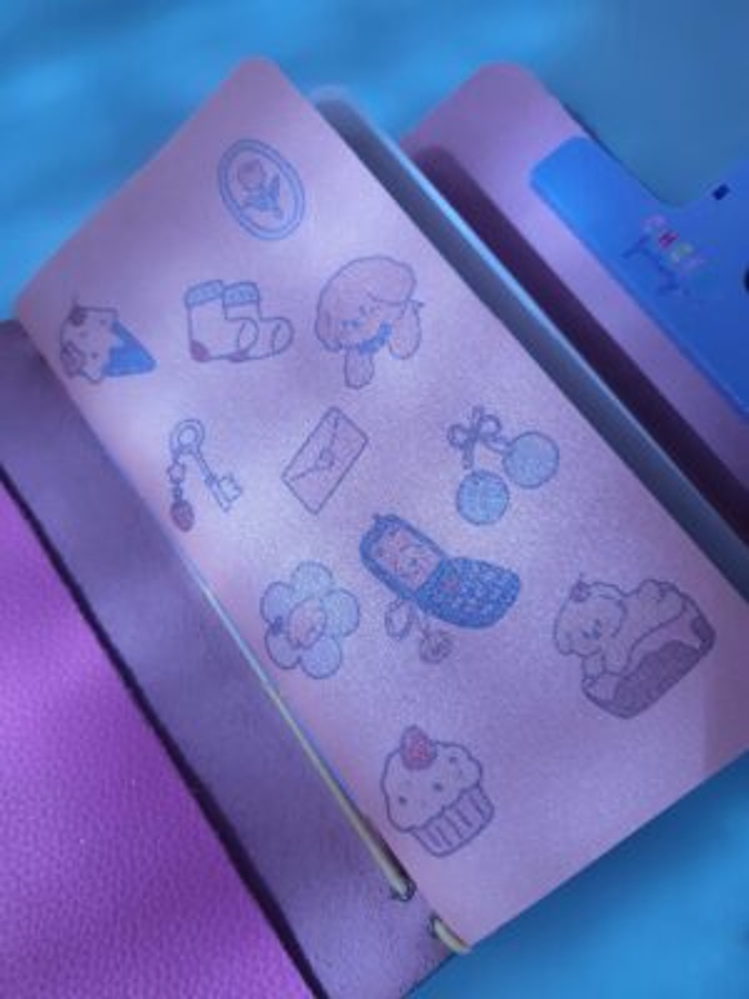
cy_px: 500
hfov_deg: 53.1
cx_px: 374
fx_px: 750
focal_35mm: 26
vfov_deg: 67.3
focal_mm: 3.92
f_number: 1.7
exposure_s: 1/545
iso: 100
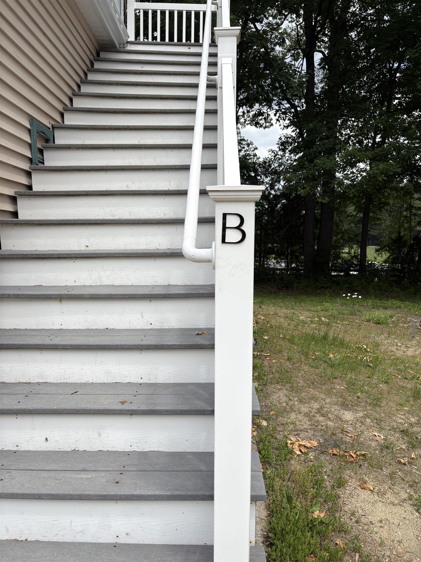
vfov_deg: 67.3
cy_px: 281
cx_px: 210
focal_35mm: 26
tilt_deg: -5.0
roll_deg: -0.5
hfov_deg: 53.1
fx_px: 422
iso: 50
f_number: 1.6
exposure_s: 1/3279
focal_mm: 5.96
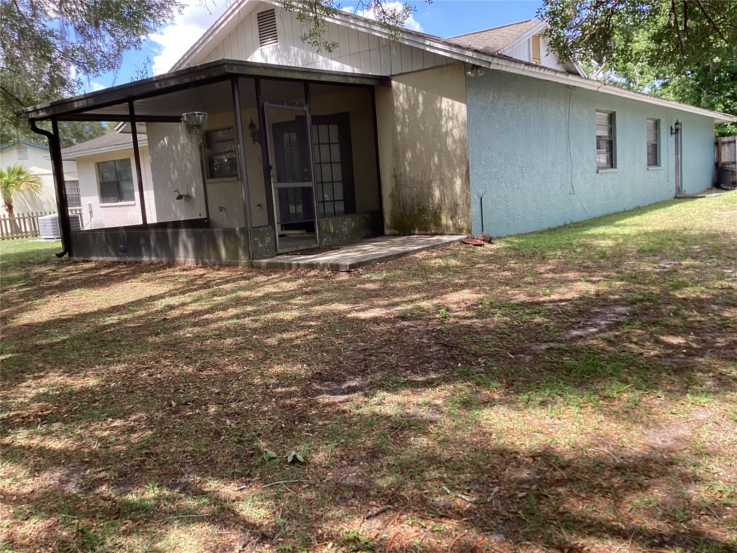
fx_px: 660
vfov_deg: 45.4
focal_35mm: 31
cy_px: 276
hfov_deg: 58.4
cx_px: 368
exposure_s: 1/151
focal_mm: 3.3
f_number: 2.4
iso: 25
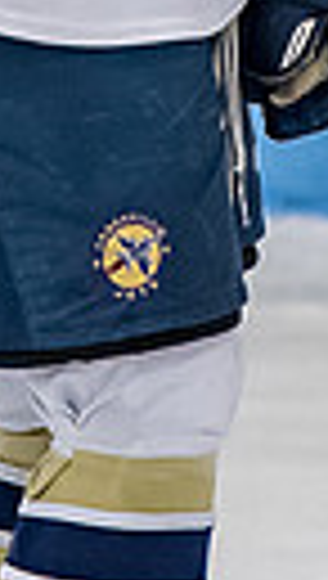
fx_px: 30444
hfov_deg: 0.6
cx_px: 127
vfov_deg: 1.1
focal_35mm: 1978
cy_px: -574
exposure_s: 1/800
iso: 2000
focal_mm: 200
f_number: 3.2
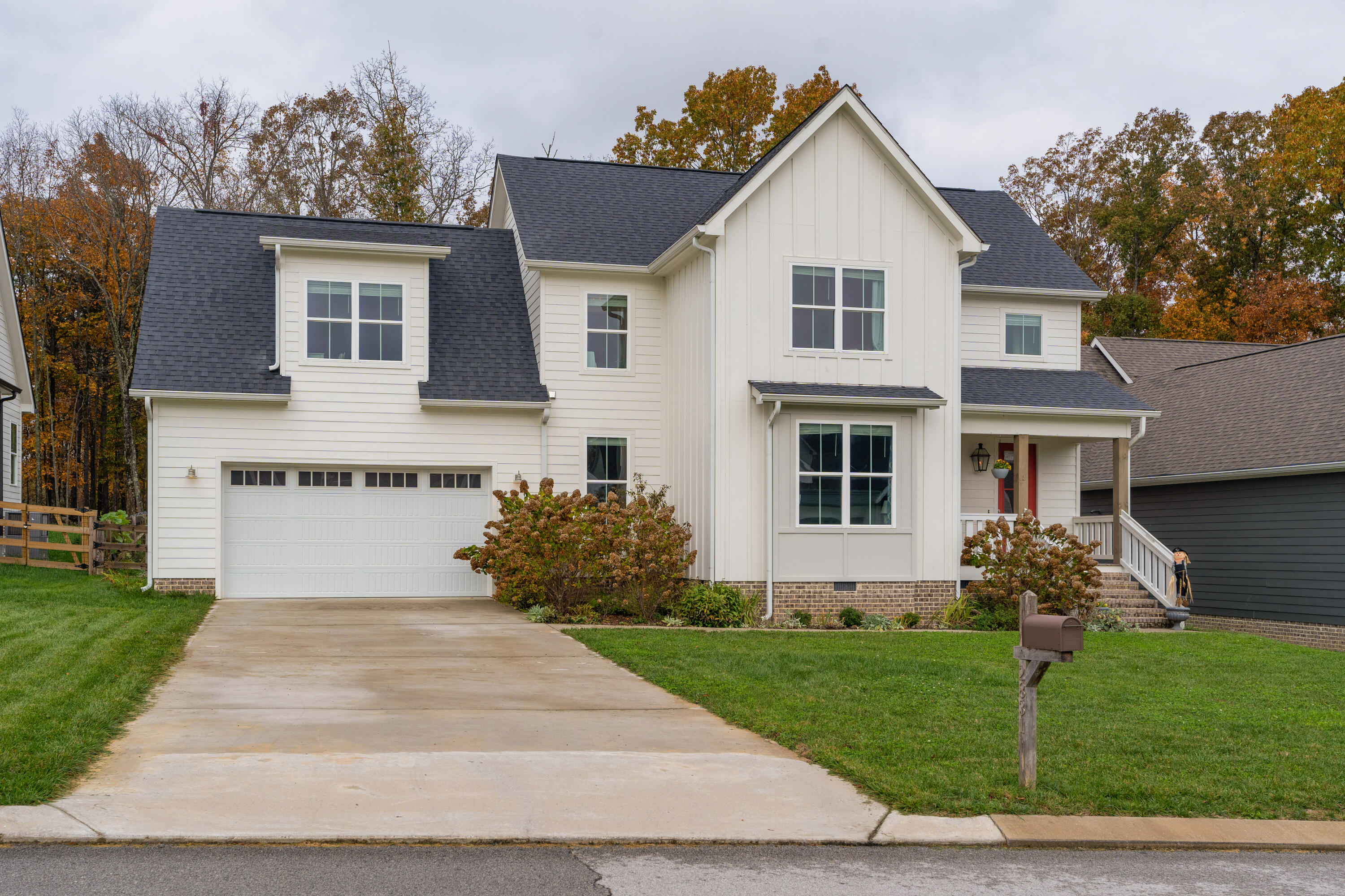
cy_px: 448
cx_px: 672
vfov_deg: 37.9
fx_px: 1308
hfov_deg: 54.4
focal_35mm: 35
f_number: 7.1
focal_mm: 35
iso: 320
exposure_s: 1/640
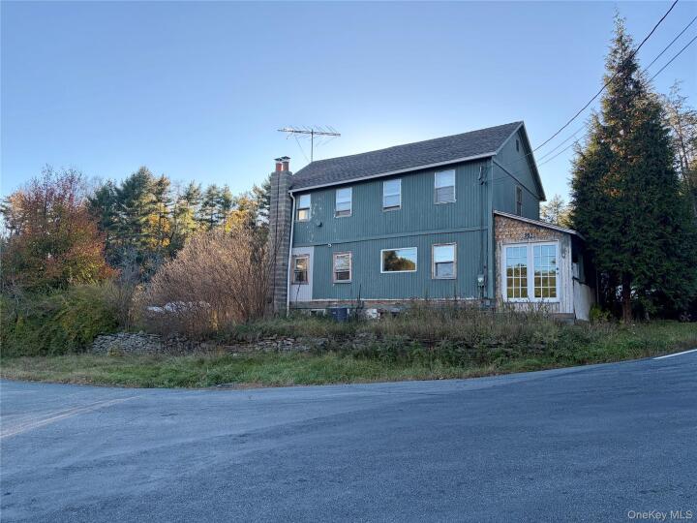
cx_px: 348
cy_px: 262
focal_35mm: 26
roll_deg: -1.0
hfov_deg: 67.3
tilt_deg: +11.4
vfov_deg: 53.1
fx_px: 524
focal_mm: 5.96
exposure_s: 1/764
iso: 50
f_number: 1.6
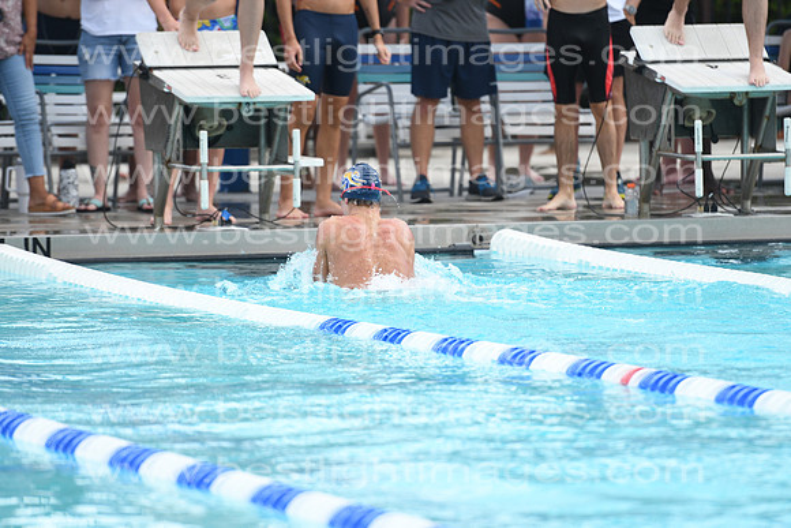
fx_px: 6593
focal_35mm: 300
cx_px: 396
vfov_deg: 4.6
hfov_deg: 6.9
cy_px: 264
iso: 250
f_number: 4
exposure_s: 1/800
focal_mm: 200
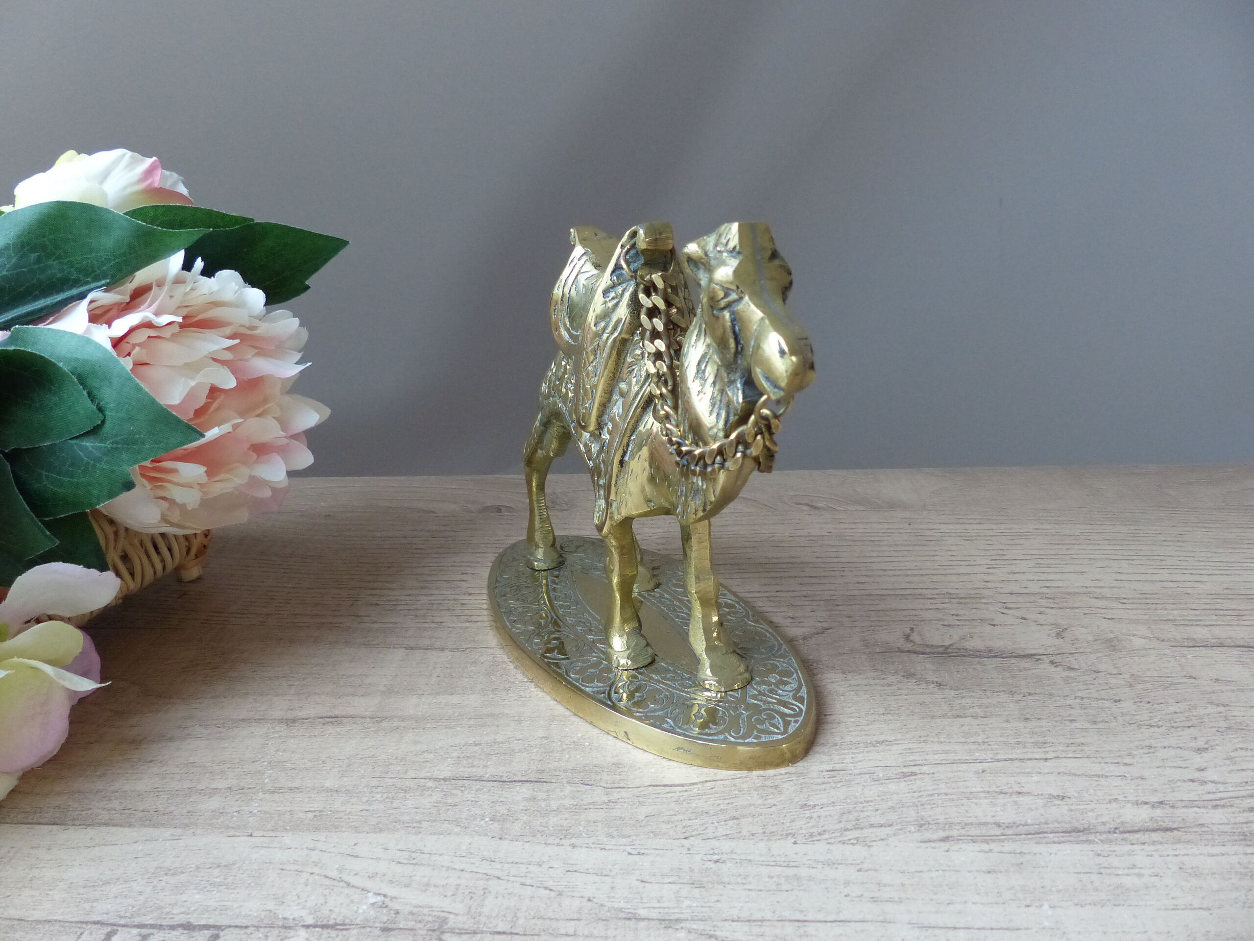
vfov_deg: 53.1
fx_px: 942
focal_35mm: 26
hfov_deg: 67.3
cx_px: 627
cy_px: 470
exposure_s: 1/50
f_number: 2.8
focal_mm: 4.5
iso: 400
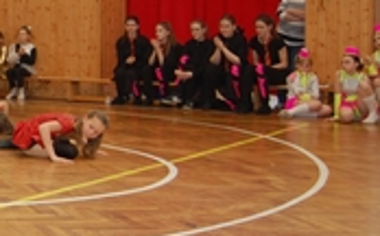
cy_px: 39
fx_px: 910
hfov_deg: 20.8
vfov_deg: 14.7
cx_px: -157
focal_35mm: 88
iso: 400
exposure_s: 1/60
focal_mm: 20
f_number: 3.8
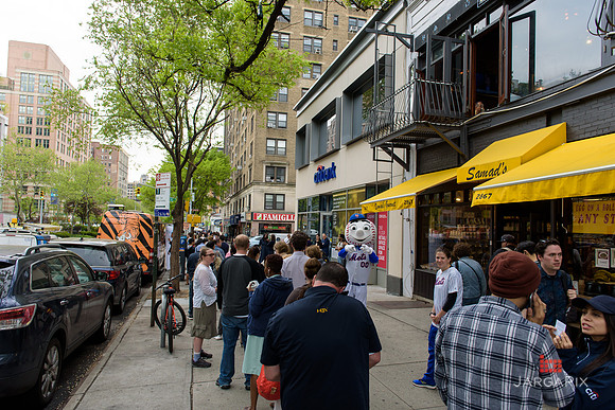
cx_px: 308
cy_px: 205
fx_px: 410
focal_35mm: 24
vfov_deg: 53.2
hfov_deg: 73.7
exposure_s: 1/250
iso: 200
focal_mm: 24
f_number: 4
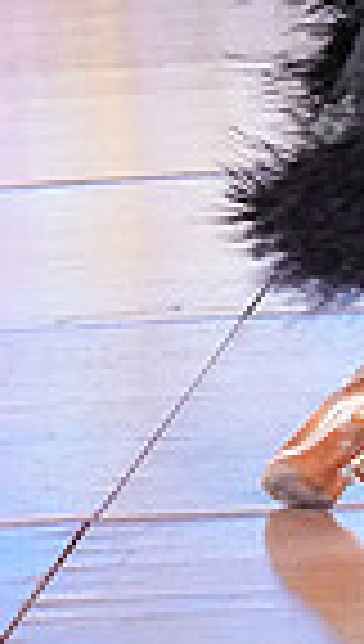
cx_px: 847
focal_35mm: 297
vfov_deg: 7.1
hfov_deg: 4.0
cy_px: -468
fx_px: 5069
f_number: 5
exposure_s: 1/400
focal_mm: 70
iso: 8000
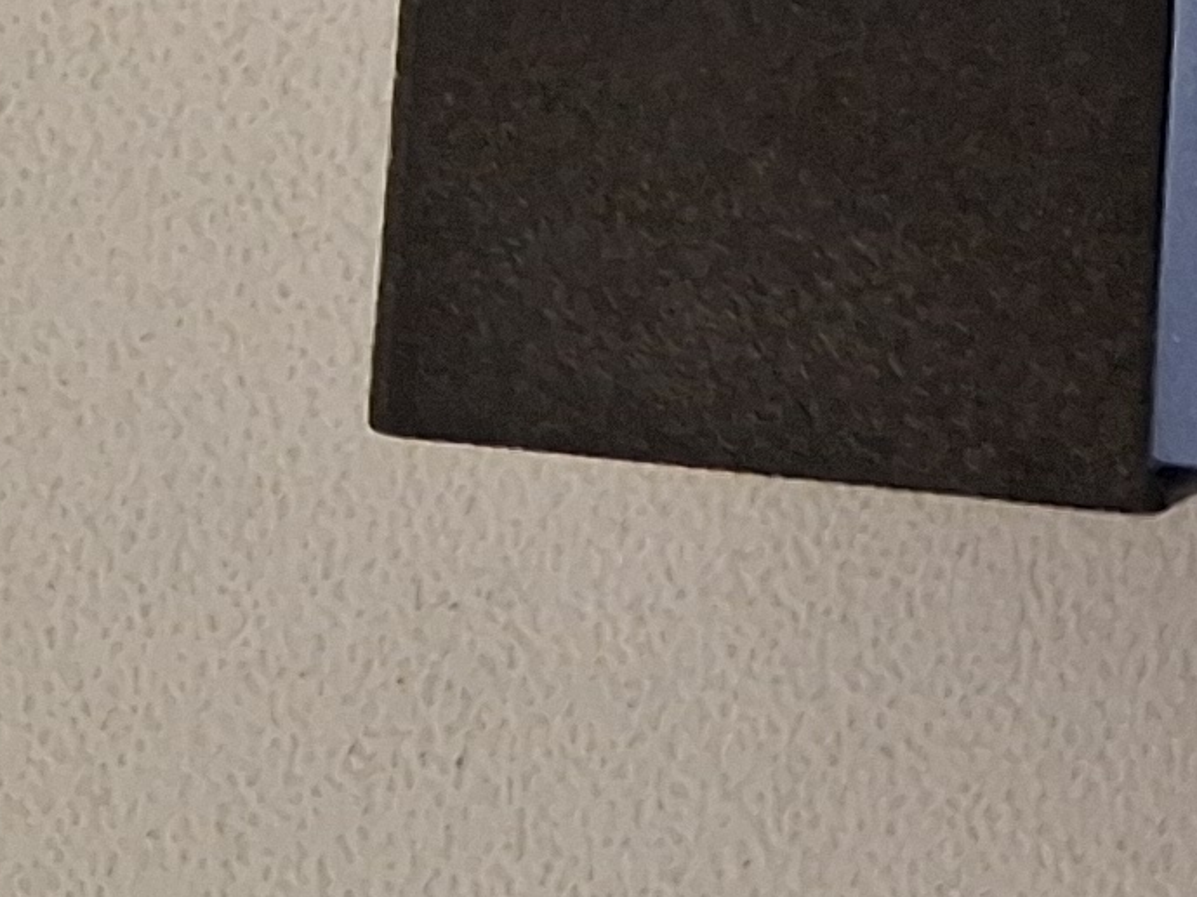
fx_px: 5530
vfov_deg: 8.5
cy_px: -1179
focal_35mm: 160
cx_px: 2823
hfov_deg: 10.7
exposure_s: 1/25
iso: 500
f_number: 1.8
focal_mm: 4
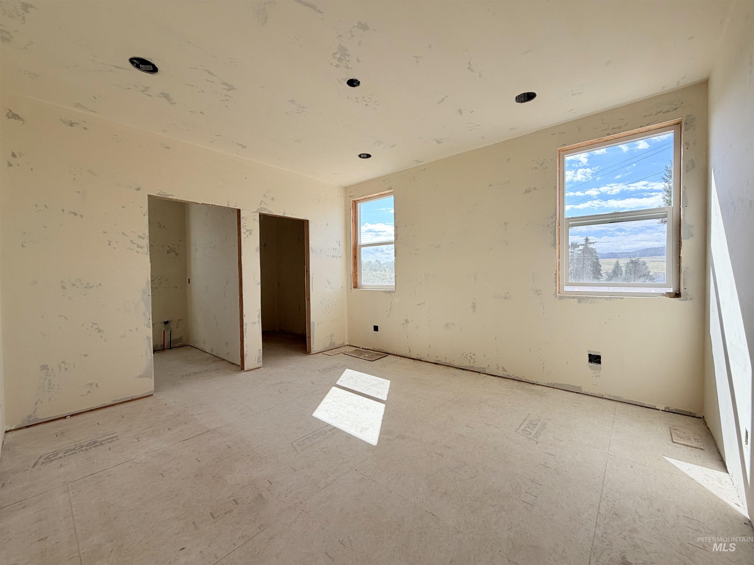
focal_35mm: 14
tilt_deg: -1.5
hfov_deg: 102.1
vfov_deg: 85.7
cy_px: 282
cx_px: 377
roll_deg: +1.0
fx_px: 305
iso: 50
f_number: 2.2
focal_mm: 2.22
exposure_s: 1/411
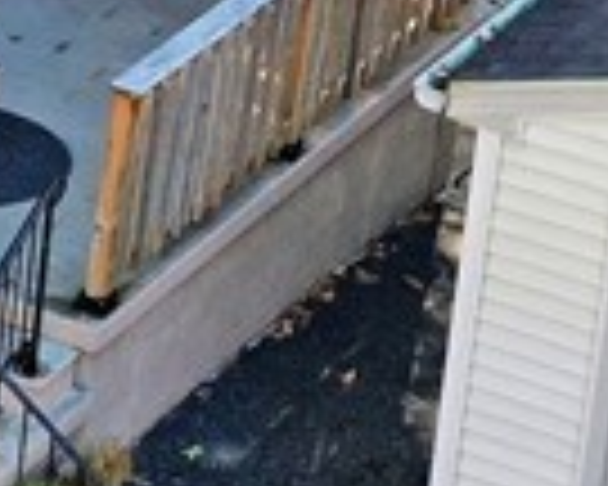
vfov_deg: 7.3
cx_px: -721
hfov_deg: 8.5
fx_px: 3797
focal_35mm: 211
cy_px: -32
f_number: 4
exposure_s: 1/80
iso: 100
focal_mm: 10.26
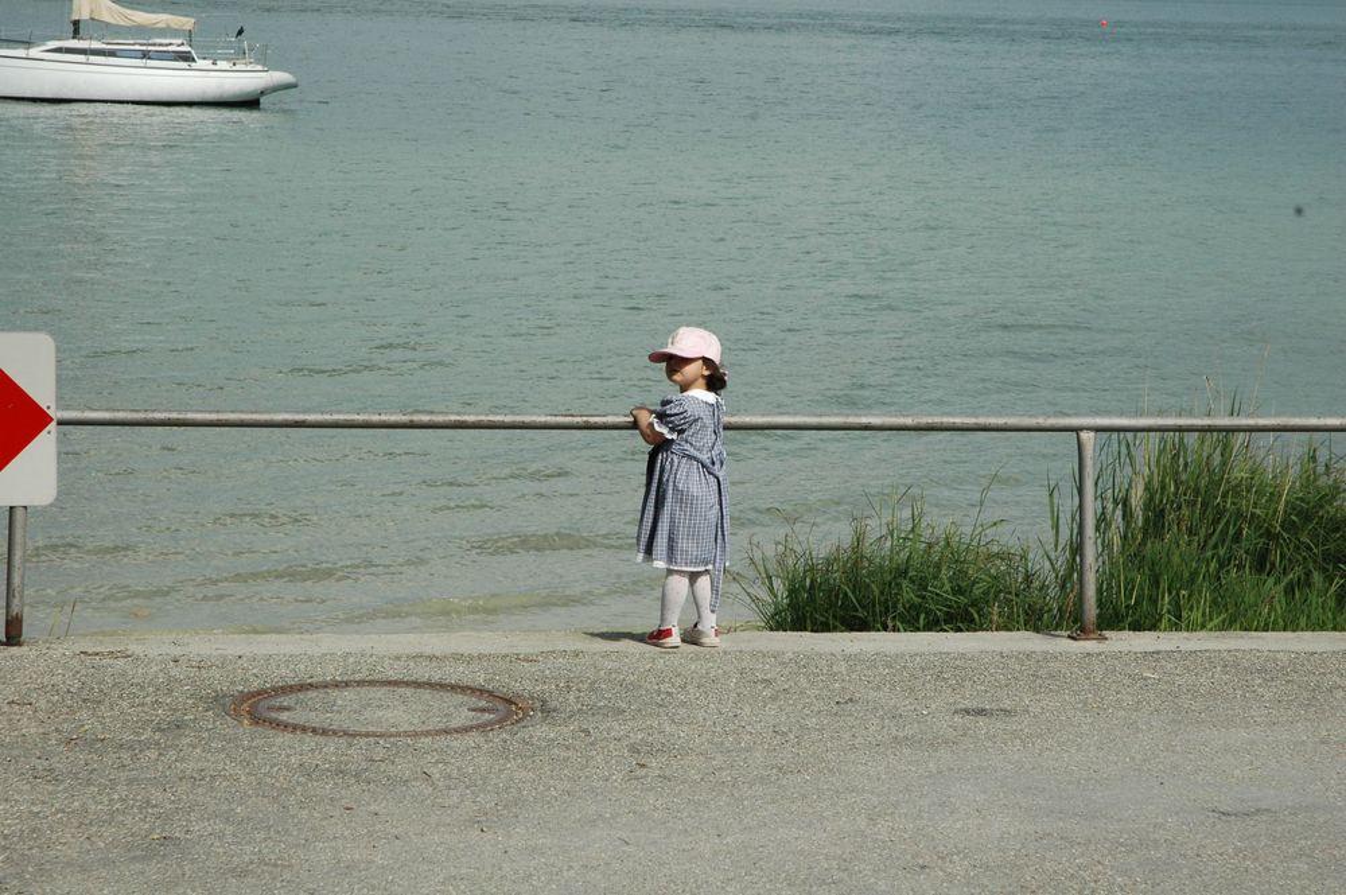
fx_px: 3923
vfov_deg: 13.0
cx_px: 673
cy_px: 448
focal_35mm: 105
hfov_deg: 19.5
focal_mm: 70
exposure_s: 1/500
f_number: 11
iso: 400
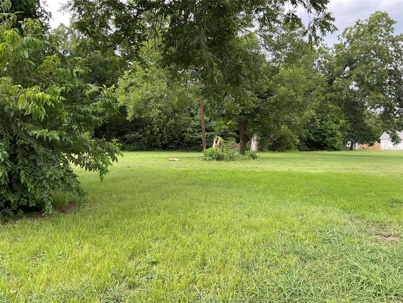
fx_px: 338
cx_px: 202
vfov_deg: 48.2
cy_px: 152
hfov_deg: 61.7
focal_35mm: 29
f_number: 1.8
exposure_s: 1/277
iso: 16
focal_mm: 3
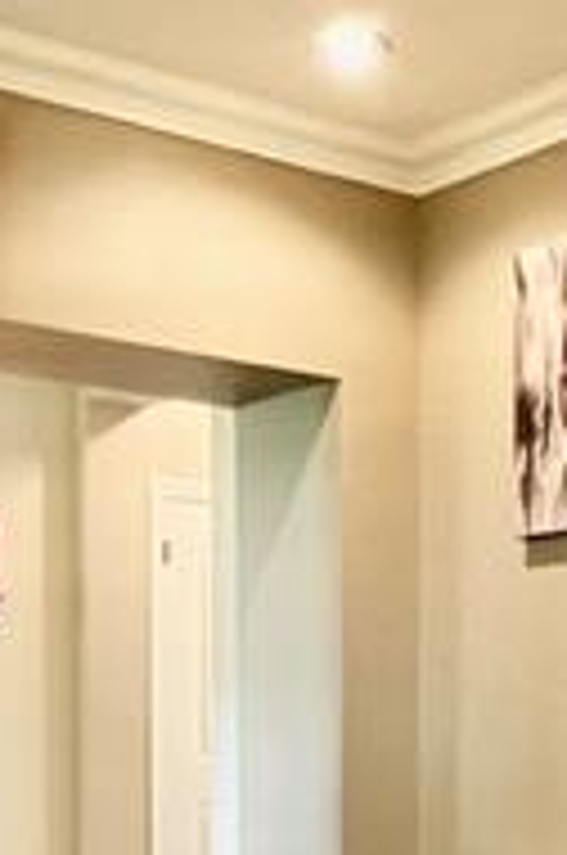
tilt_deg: -3.8
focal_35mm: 73
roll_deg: -0.6
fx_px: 1731
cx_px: 630
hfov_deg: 17.9
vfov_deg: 26.3
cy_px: 860
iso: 500
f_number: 1.8
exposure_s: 1/60
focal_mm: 1.57
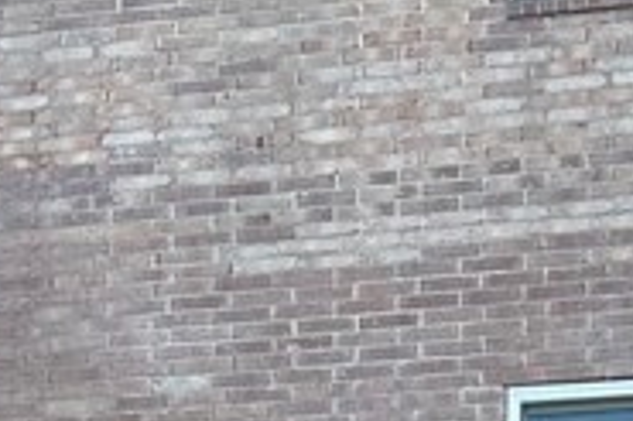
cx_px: 606
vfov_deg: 8.7
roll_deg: +0.3
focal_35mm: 138
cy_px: 1123
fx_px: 2424
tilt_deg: +7.9
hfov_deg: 14.7
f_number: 1.78
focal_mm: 6.86
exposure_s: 1/398
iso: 80
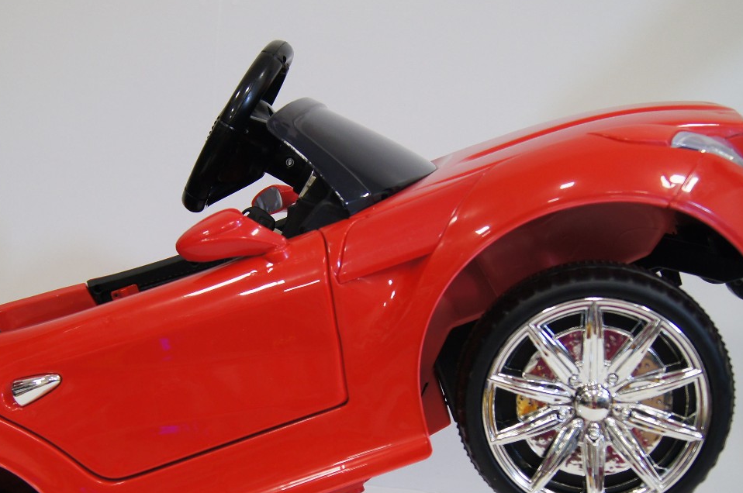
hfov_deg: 35.6
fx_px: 1154
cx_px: 296
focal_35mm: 56
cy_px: 360
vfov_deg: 23.9
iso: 400
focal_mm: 22
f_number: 4
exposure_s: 1/40
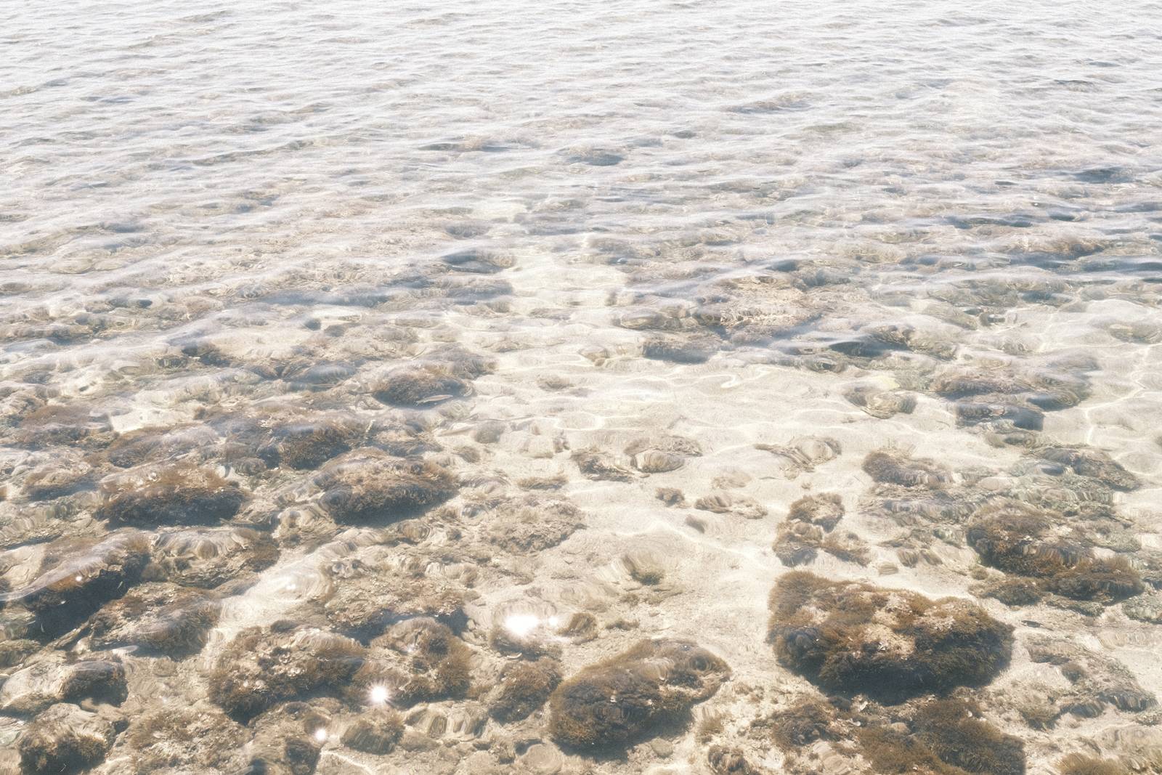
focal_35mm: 35
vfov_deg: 37.9
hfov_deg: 54.4
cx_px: 581
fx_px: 1130
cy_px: 388
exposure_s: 1/100
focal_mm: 23.5
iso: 200
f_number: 11
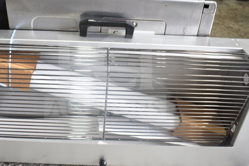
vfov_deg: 33.4
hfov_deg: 48.3
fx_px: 277
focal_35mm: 40
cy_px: 78
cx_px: 105
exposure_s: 1/50
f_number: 3.5
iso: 200
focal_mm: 20
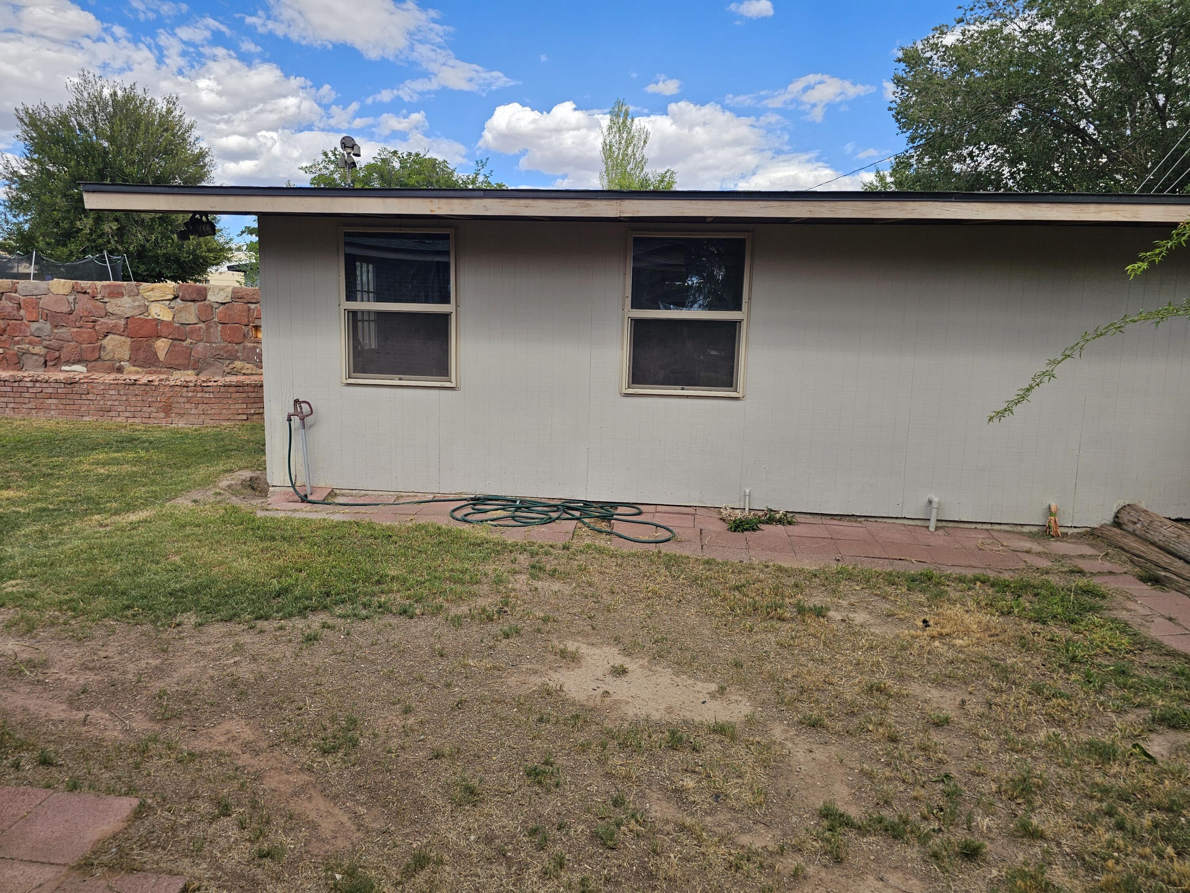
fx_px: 791
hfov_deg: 73.9
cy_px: 446
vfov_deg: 58.9
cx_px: 595
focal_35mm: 23
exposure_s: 1/432
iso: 10
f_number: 1.7
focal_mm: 6.3
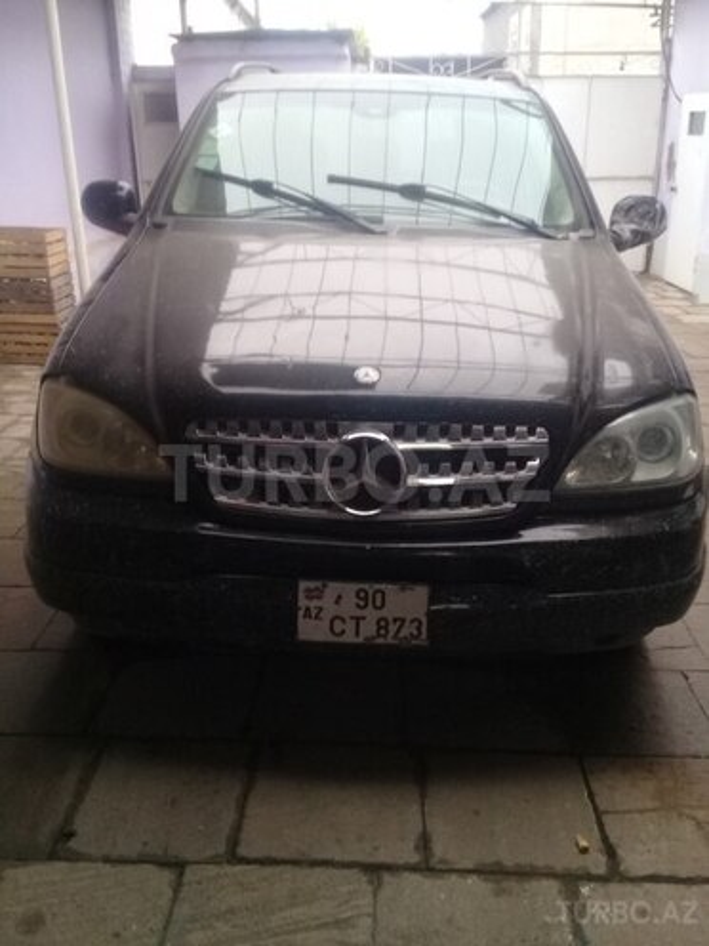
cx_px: 354
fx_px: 847
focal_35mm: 31
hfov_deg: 45.4
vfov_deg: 58.4
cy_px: 473
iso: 80
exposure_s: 1/33
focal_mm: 3.3
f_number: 2.2
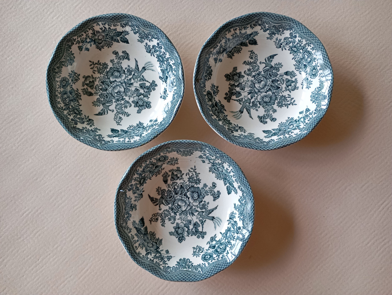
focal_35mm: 28
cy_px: 148
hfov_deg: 63.4
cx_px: 196
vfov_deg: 49.9
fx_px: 318
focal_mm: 4.27
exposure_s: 1/50
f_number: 1.8
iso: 167
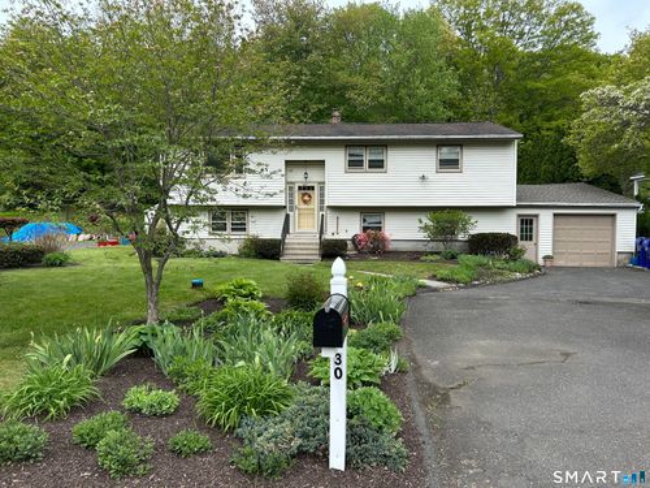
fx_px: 488
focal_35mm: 26
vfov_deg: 53.1
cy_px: 244
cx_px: 325
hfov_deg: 67.3
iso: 50
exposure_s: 1/1698
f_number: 1.5
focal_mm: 5.7
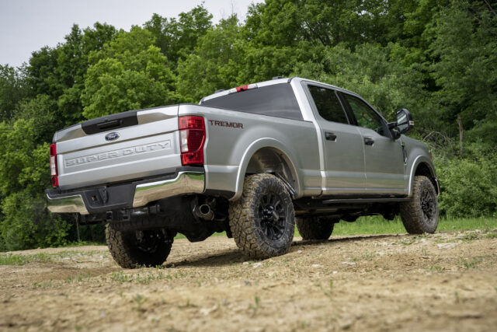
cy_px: 166
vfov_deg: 24.6
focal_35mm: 55
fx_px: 759
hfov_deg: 36.2
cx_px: 248
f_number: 8
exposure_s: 1/200
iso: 200
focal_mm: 55
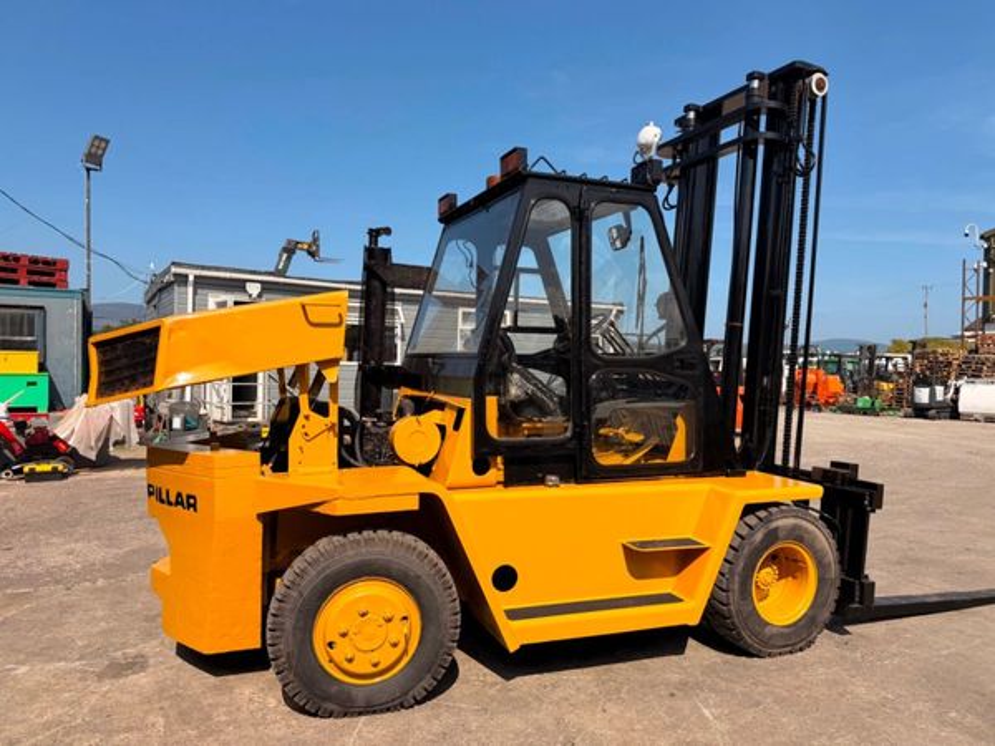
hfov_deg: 71.6
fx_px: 690
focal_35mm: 24
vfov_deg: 56.8
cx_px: 498
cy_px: 373
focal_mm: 6.76
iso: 80
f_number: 1.78
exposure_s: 1/4673
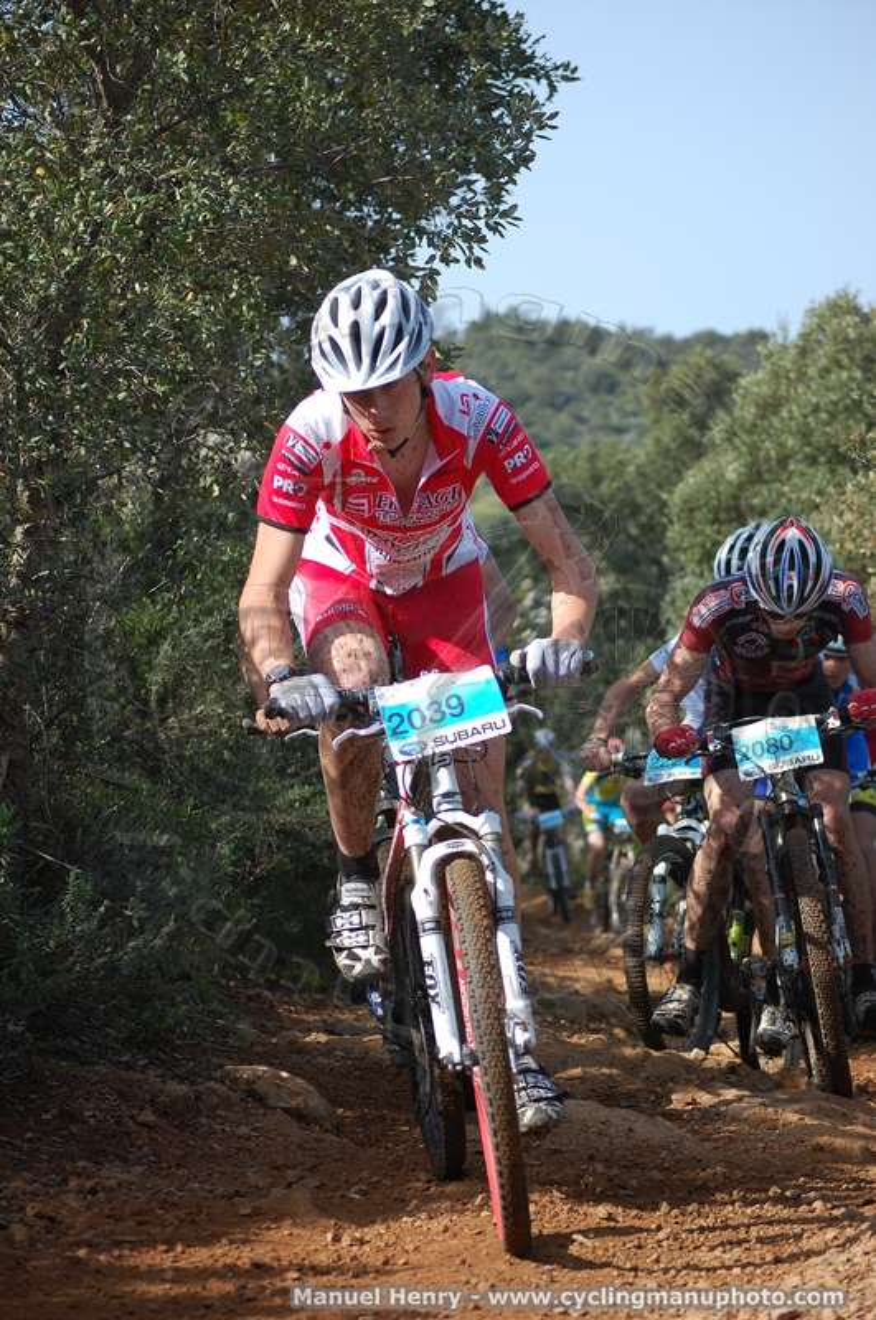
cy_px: 660
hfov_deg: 13.0
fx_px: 3844
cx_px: 438
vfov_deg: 19.5
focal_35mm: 105
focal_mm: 70
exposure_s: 1/1000
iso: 280
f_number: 4.2
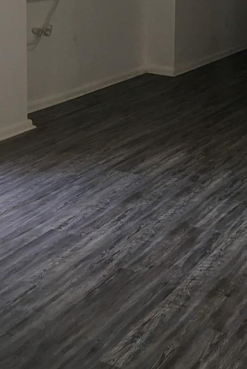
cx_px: 191
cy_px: 48
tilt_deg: -10.1
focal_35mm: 70
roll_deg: -1.3
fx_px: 720
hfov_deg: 19.3
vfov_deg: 27.9
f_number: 2.2
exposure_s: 1/30
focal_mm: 4.15
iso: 64
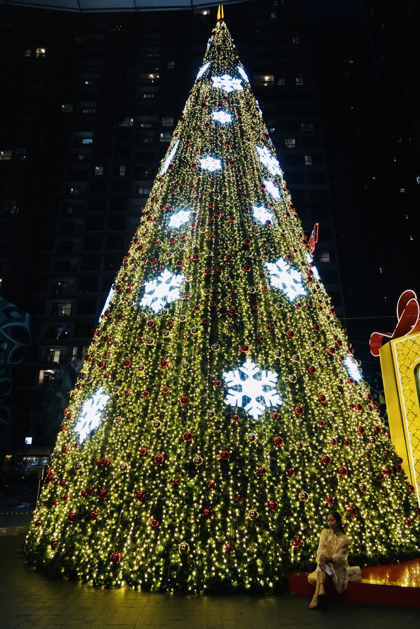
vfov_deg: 73.7
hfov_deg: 53.2
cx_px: 210
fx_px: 419
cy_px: 314
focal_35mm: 24
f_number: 4
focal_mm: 24
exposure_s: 1/160
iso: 1250
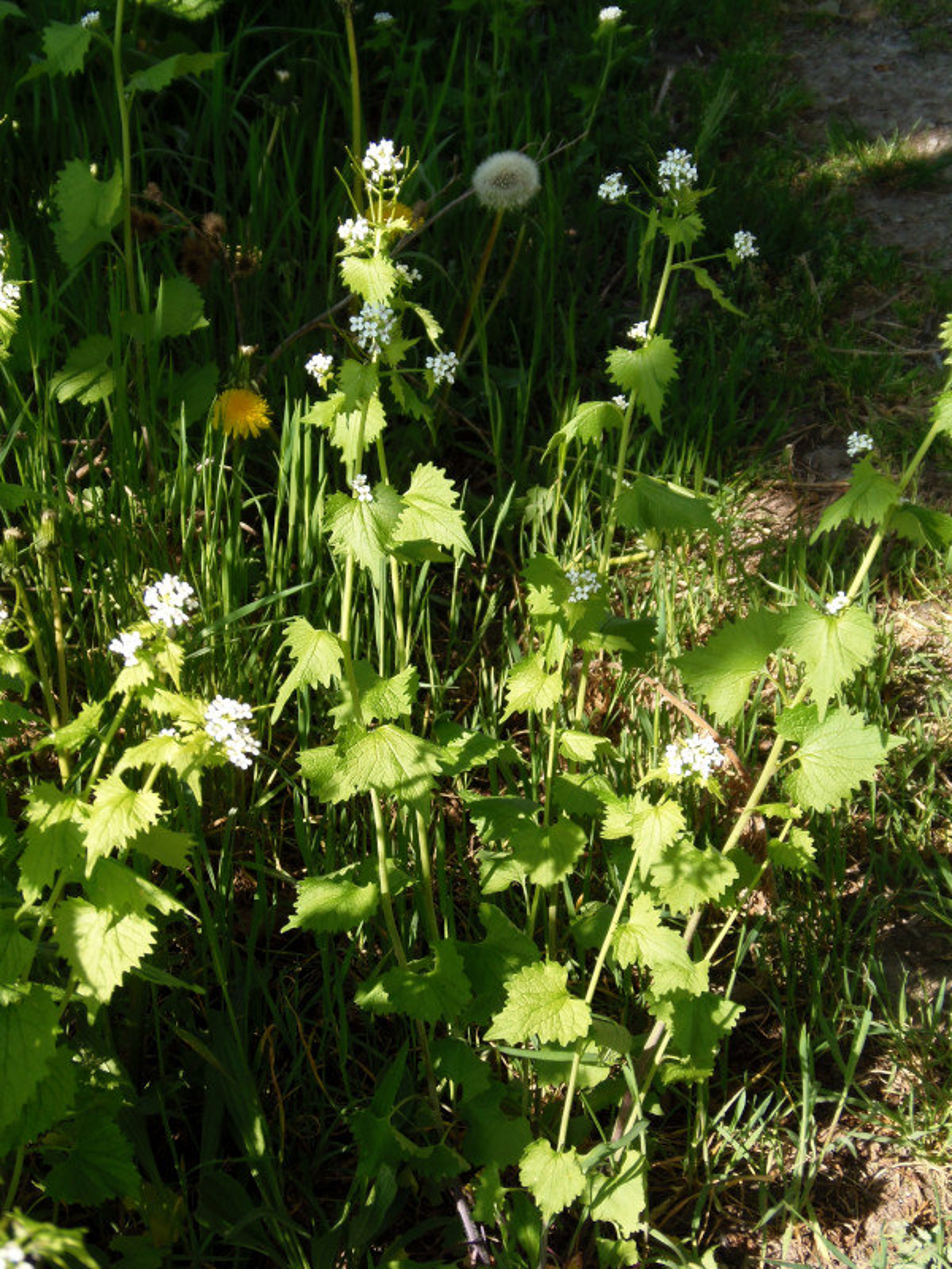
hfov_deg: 23.3
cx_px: 476
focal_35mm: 63
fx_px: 2310
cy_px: 634
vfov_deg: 30.7
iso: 64
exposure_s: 1/160
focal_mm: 11.7
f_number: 4
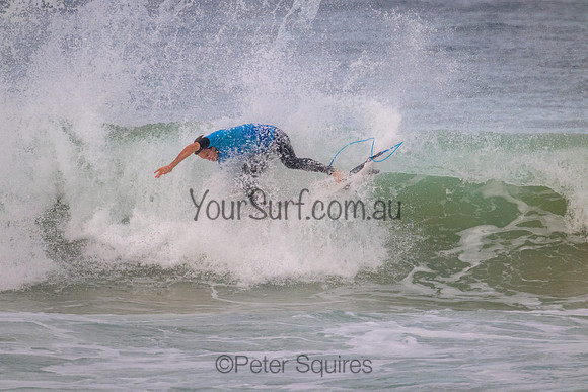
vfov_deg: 1.7
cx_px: 294
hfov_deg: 2.6
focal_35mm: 800
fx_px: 13069
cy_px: 196
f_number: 11
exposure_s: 1/2000
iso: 2800
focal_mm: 800
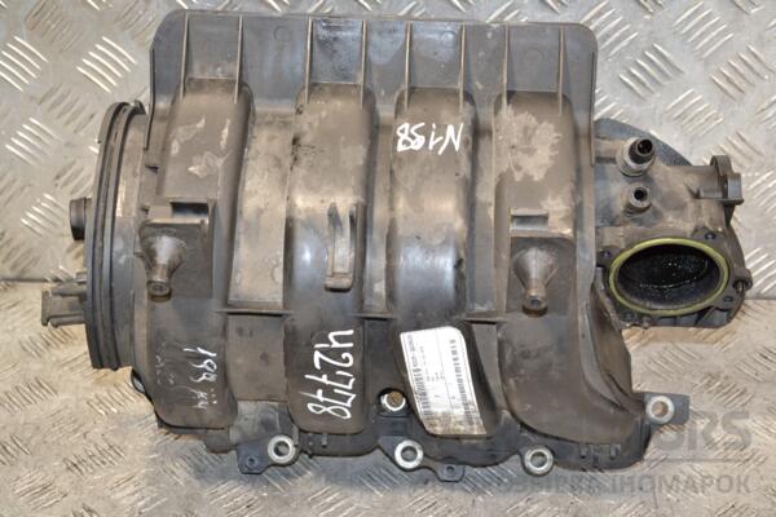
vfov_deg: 18.9
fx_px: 1552
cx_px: 388
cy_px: 258
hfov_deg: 28.1
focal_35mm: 72
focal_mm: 48
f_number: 4.8
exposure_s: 1/160
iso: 800
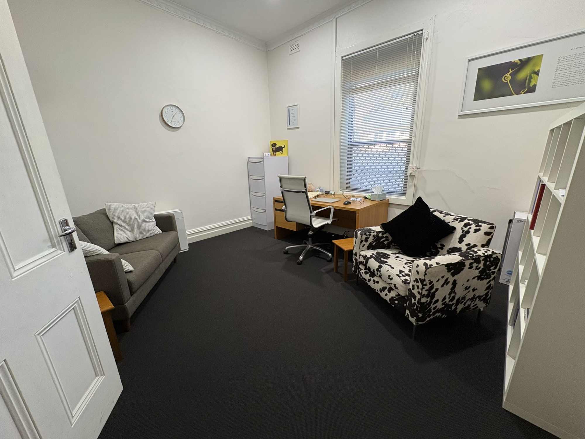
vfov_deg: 85.7
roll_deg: +2.4
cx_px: 292
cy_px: 220
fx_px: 237
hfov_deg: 102.1
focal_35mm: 14
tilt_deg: -14.8
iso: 200
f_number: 2.2
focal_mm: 2.22
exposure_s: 1/100
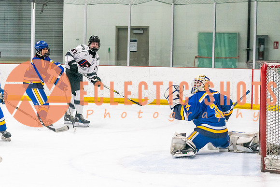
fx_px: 869
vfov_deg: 12.3
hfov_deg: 18.3
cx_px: 143
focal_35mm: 112
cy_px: 82
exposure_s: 1/1250
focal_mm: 73
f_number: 2.8
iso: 3200
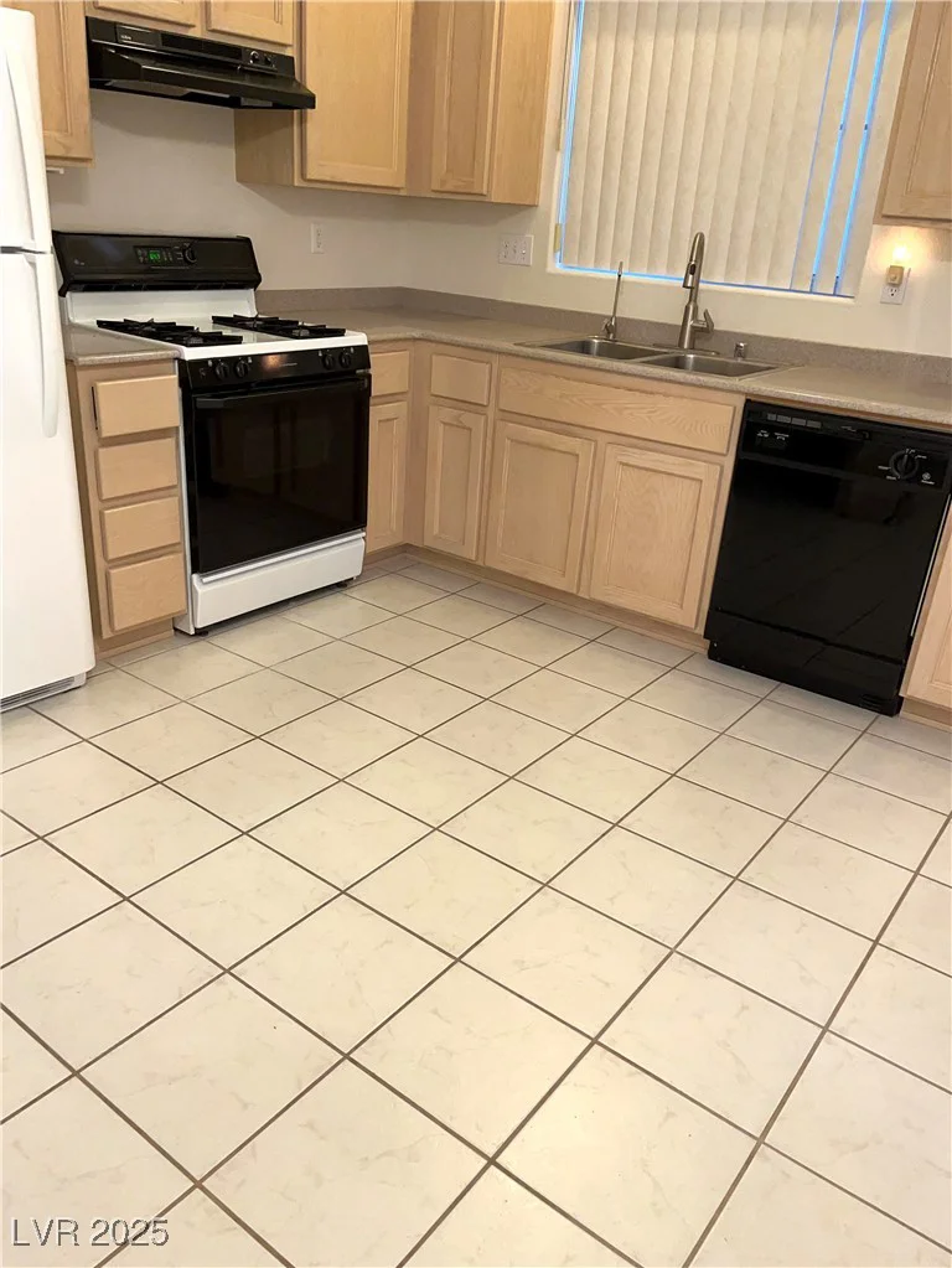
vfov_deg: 67.3
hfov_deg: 53.1
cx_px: 476
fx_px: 953
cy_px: 634
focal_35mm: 26
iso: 320
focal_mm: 5.1
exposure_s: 1/120
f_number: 1.6
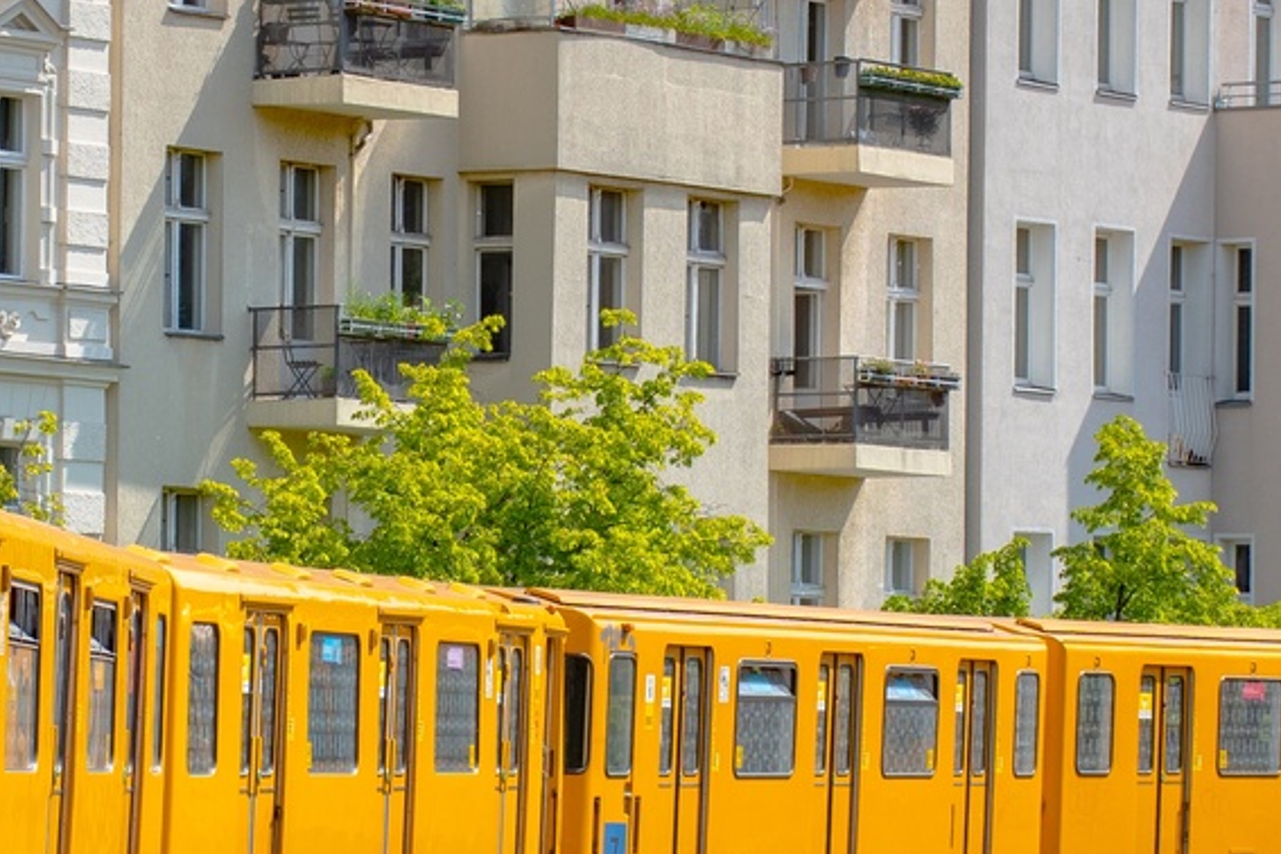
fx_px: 8682
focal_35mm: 244
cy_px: 470
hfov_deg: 8.4
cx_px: 474
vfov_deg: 5.6
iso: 200
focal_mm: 48
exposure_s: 1/500
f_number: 8
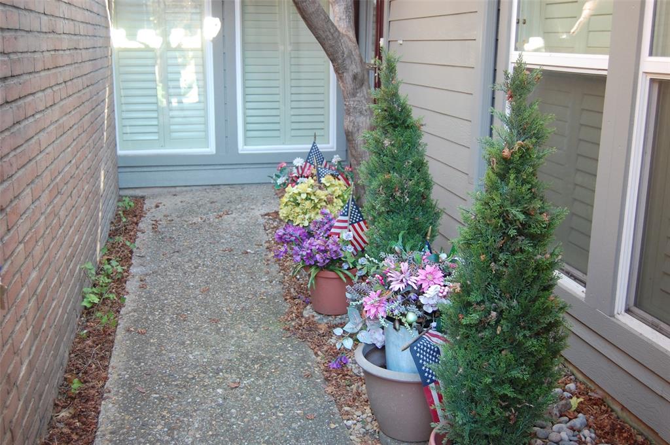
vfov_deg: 34.1
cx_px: 335
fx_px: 725
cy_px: 222
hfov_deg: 49.6
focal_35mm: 39
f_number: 4.5
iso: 400
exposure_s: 1/80
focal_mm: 26
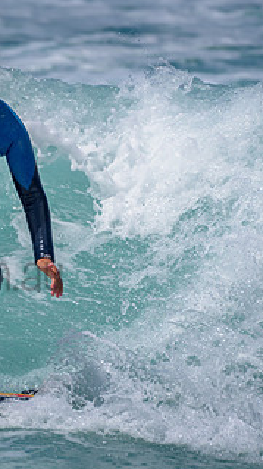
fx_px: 14532
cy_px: 254
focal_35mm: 1170
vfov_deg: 1.8
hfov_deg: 1.0
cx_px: -93
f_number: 5.6
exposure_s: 1/2000
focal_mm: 500
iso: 80
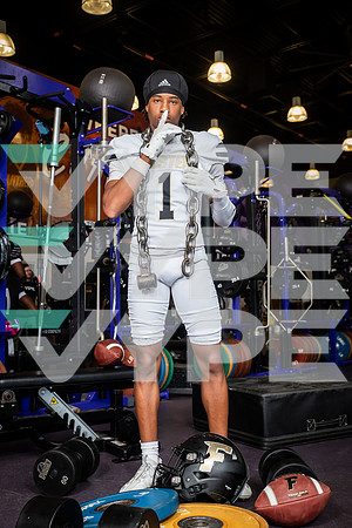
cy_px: 264
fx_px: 587
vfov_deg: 48.5
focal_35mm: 40
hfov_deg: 33.4
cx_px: 176
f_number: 5.6
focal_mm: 40
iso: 500
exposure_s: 1/250
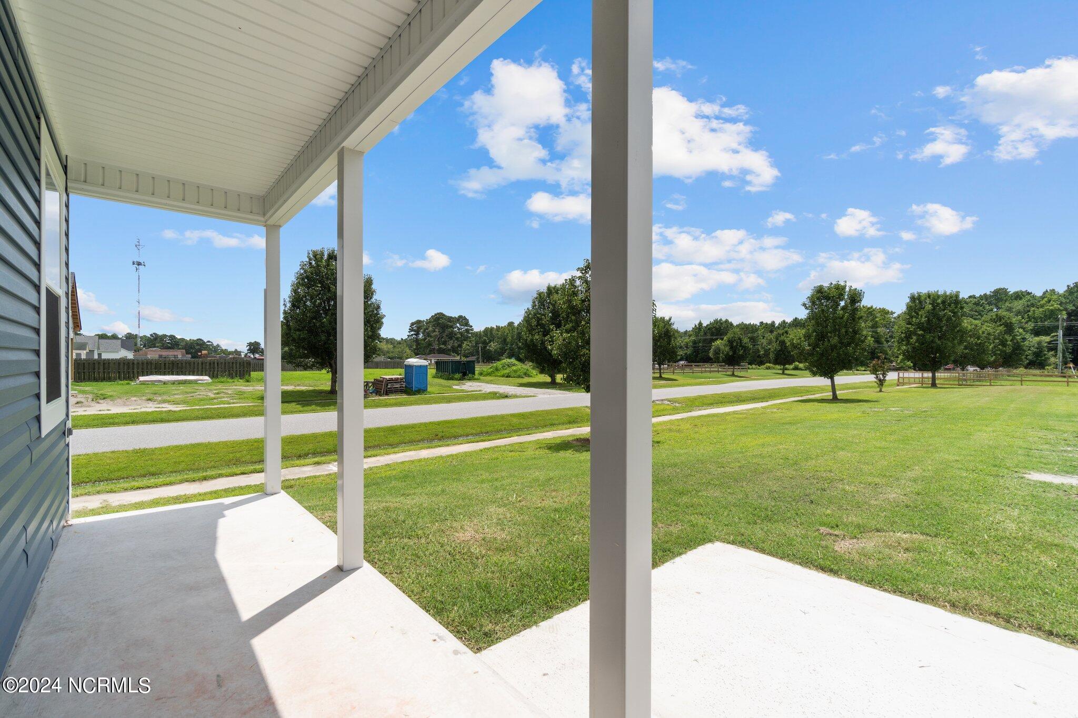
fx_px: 449
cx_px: 539
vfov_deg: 77.3
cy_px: 359
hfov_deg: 100.4
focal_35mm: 15
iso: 100
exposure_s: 1/400
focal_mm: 10
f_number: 9
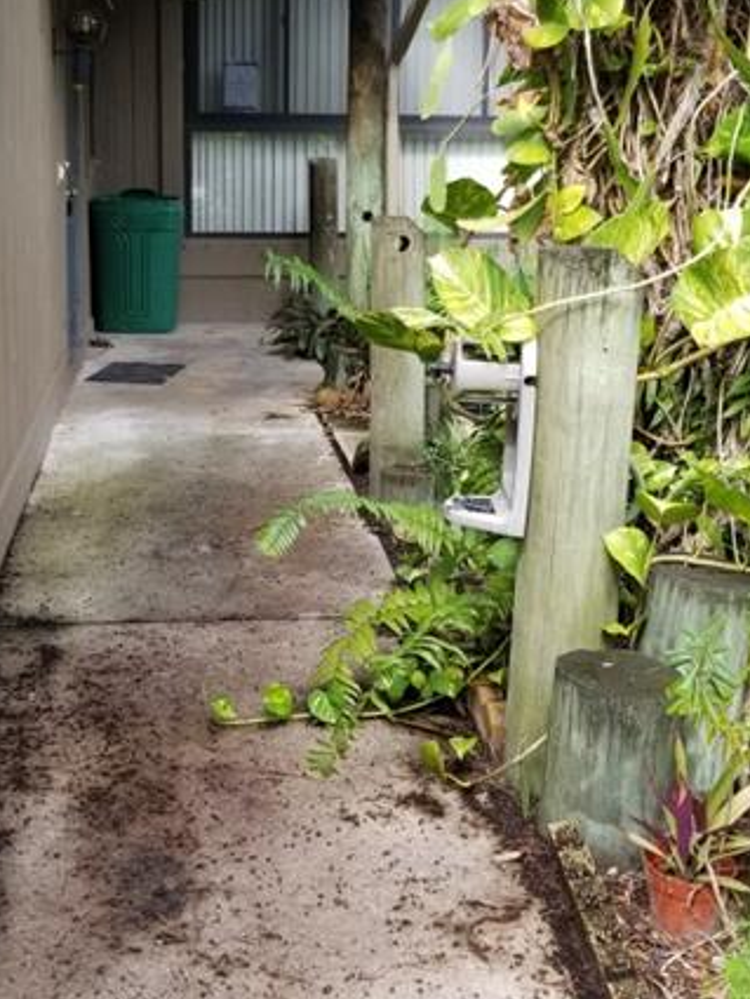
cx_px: 242
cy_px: 291
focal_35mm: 47
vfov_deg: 39.7
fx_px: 1357
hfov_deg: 30.6
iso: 50
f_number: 1.7
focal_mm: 4.25
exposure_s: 1/273
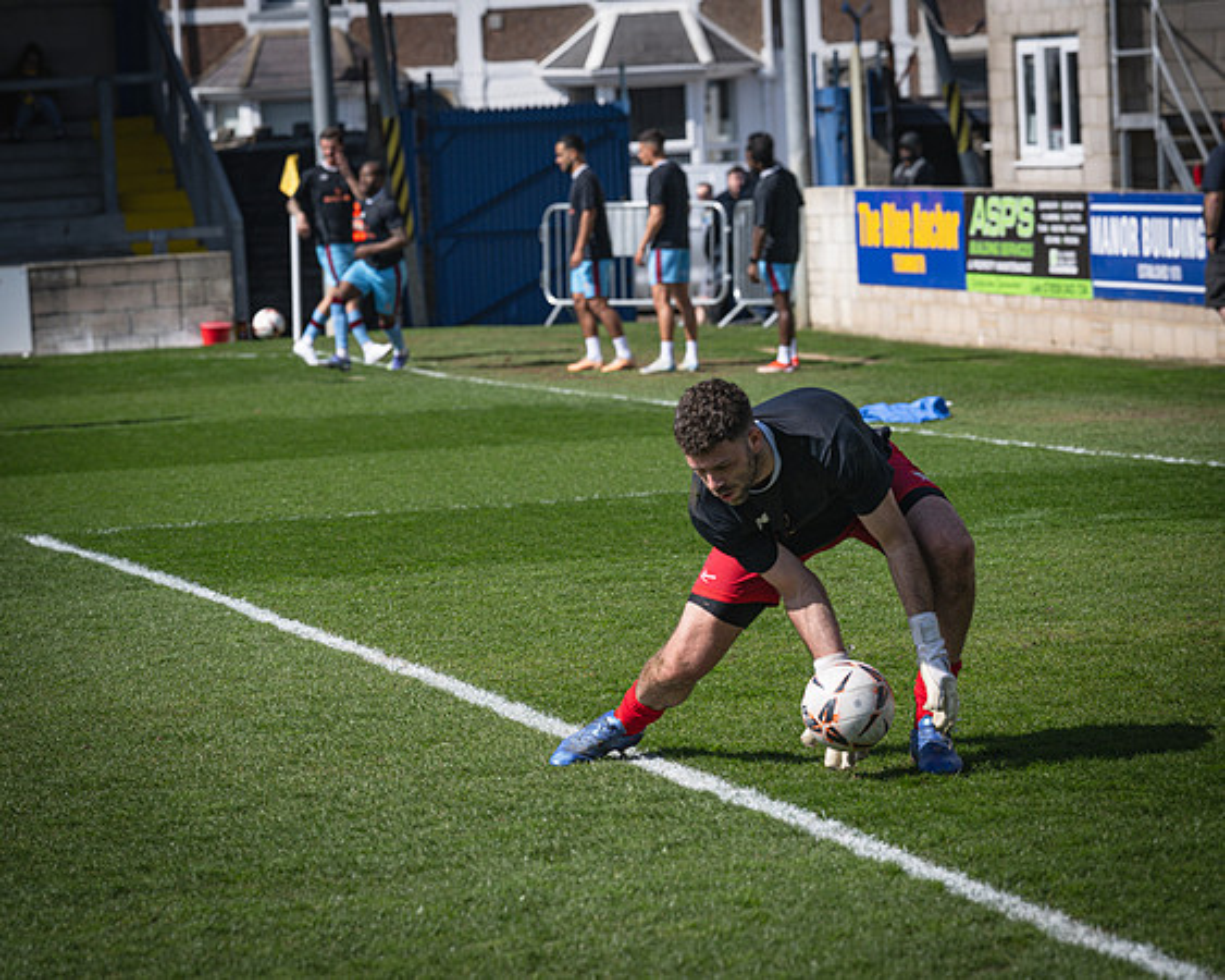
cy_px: 539
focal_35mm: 167
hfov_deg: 11.5
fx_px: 6065
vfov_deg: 9.2
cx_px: 640
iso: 200
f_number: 5
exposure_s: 1/1600
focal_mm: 135
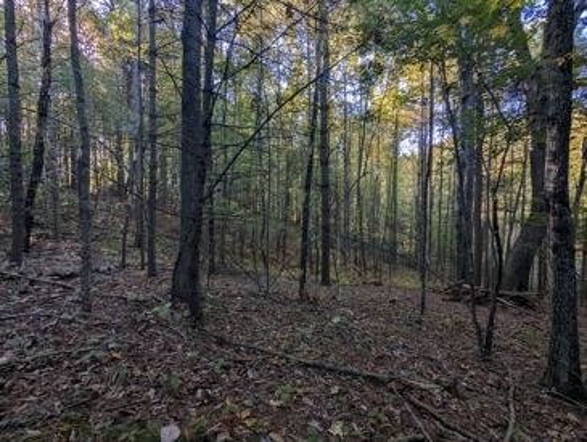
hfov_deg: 94.4
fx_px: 272
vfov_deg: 78.3
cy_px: 221
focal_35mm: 16
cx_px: 294
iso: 48
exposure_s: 1/63.2
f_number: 2.2
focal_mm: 2.35
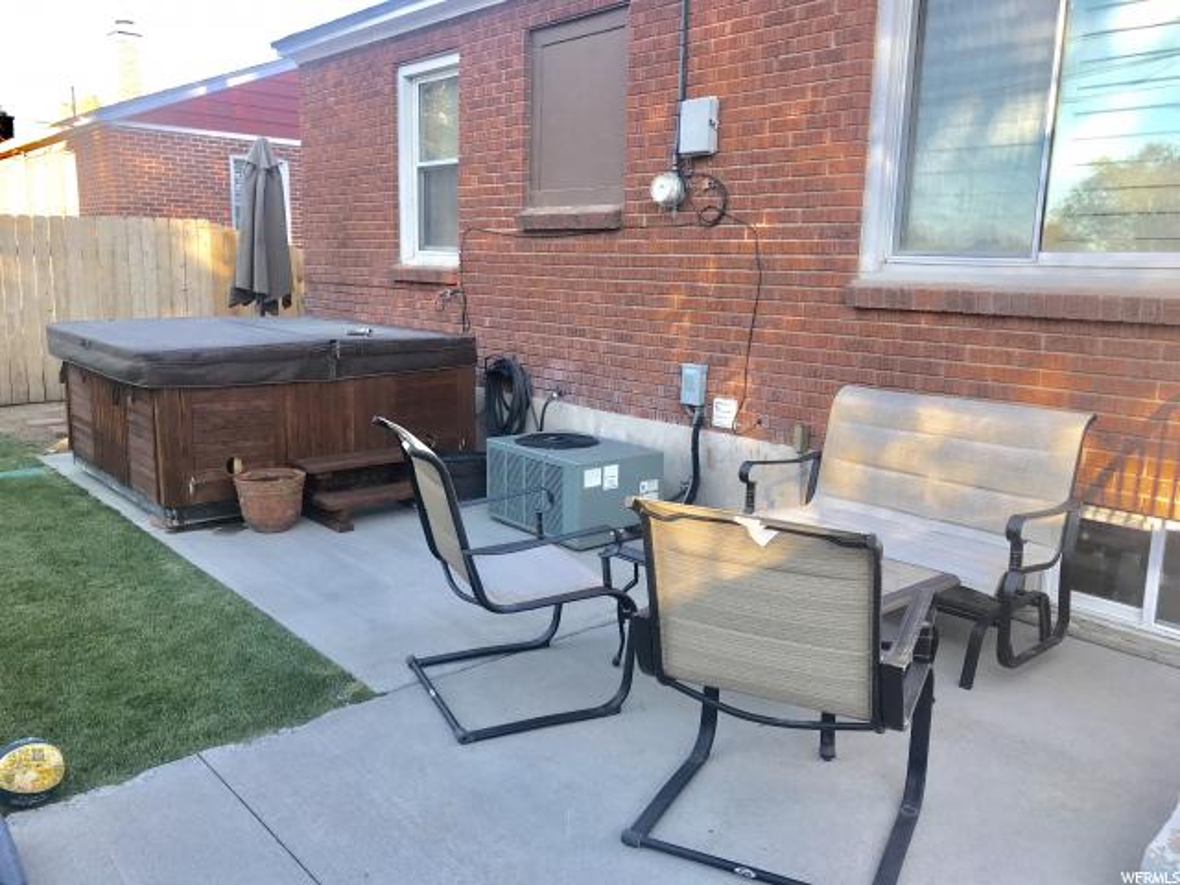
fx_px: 954
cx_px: 590
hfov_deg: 63.4
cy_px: 442
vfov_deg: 49.7
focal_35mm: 28
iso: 20
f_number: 1.8
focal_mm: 3.99
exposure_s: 1/207
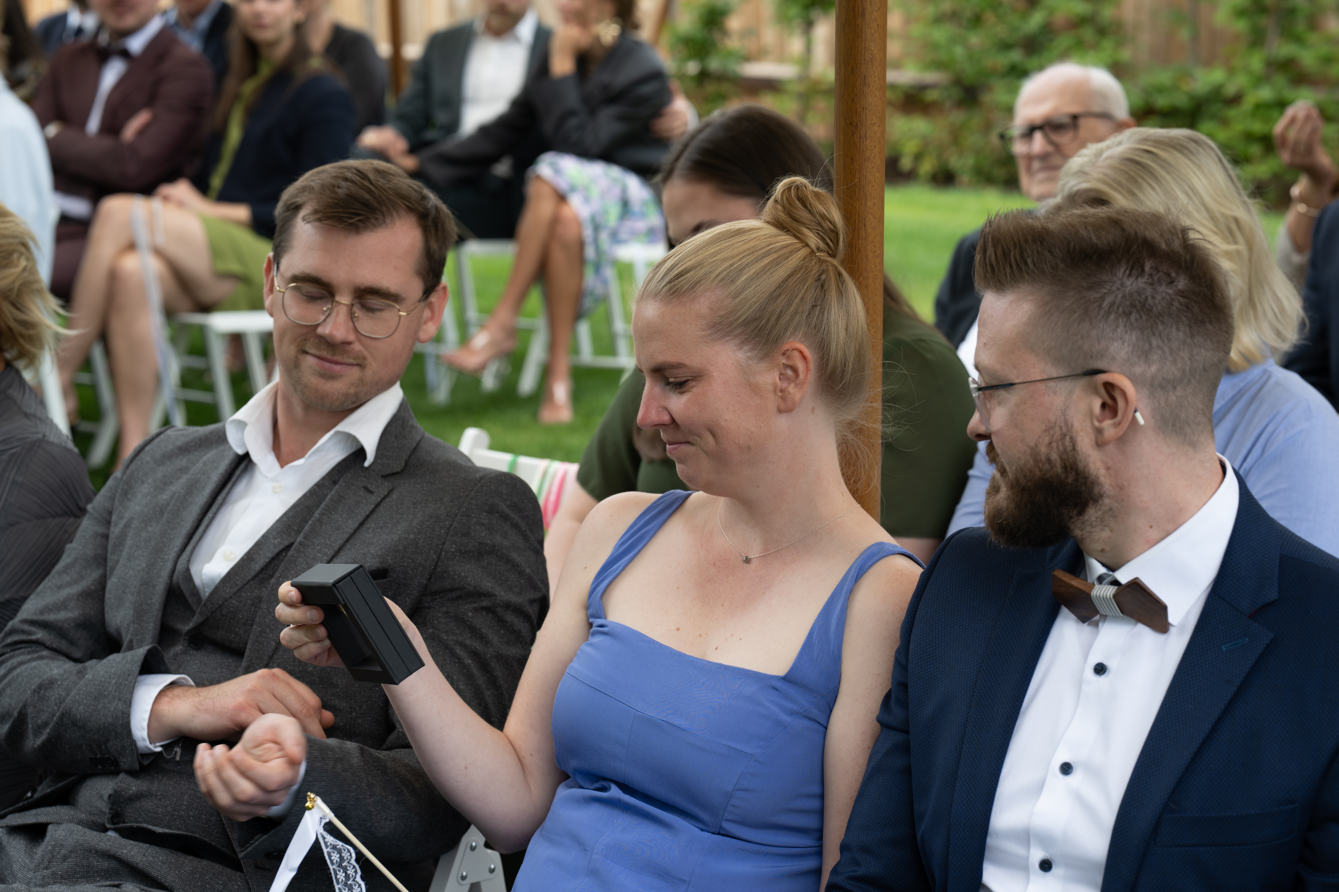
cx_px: 670
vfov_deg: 16.1
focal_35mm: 85
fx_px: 3161
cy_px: 446
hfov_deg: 23.9
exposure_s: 1/160
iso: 160
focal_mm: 85
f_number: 5.6
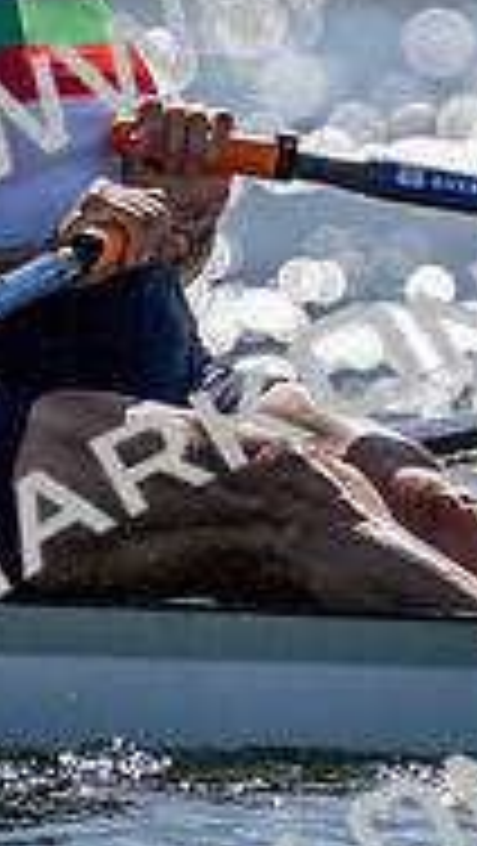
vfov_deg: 1.2
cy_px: 196
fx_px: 41052
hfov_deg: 0.7
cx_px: 482
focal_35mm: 1829
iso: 160
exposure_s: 1/2000
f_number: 6.3
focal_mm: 565
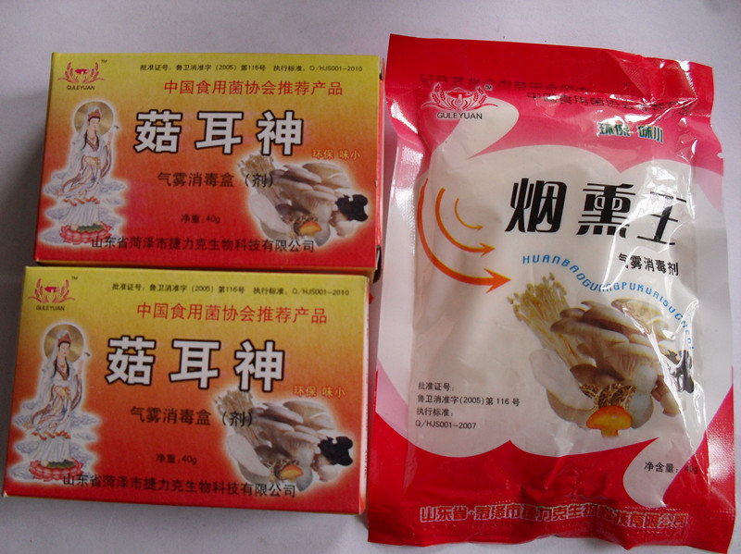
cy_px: 277
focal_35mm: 35
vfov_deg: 40.7
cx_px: 370
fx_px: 749
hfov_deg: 52.7
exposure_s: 1/90
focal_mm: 6.3
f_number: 3.2
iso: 100
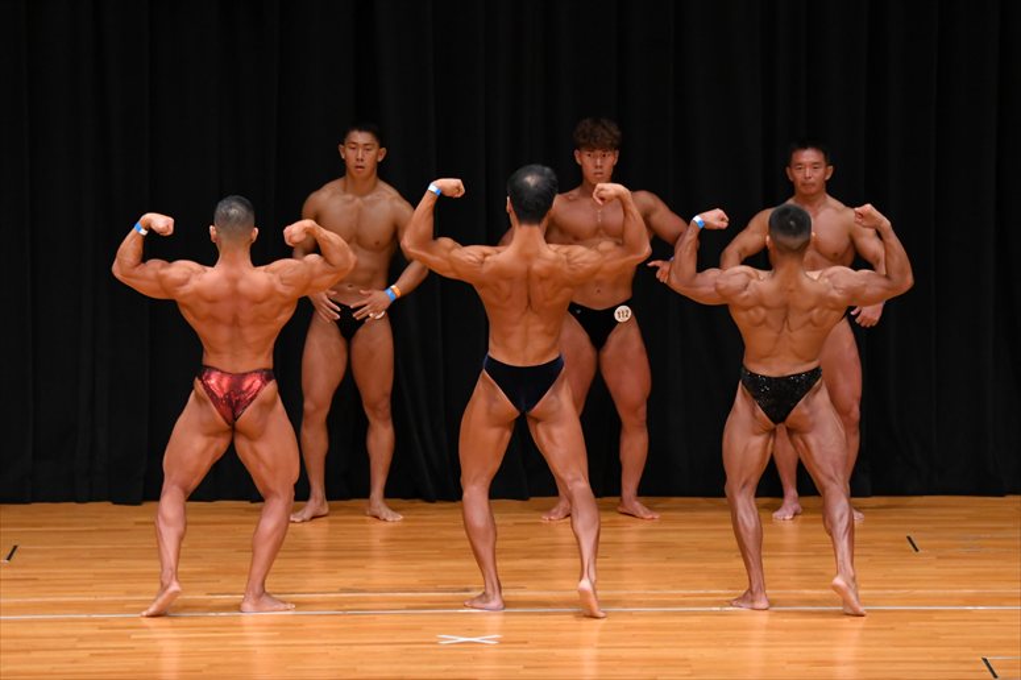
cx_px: 510
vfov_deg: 6.8
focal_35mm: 202
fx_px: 5726
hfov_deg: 10.2
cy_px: 340
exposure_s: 1/400
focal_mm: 135
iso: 3200
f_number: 5.6
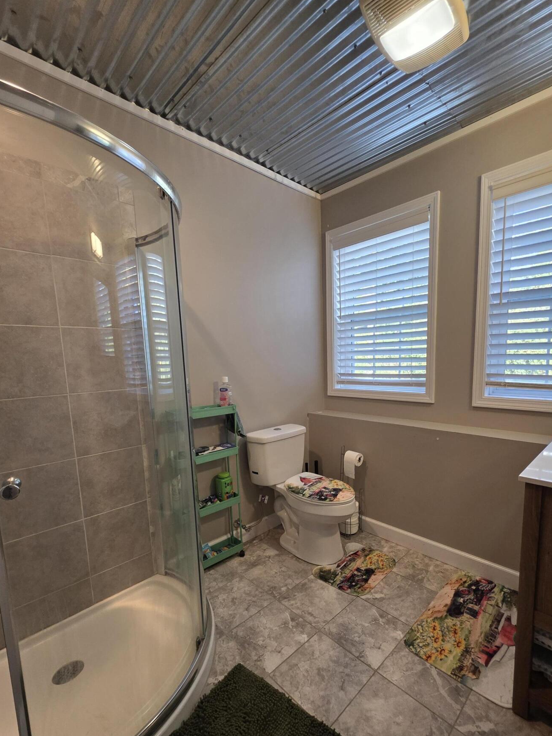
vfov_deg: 97.9
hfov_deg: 81.5
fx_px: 319
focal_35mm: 15
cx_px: 303
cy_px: 403
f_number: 1.9
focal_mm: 2.2
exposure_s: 1/120
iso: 200
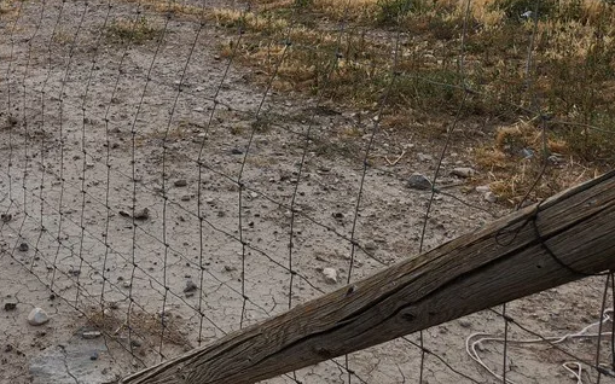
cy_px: 36
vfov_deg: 25.5
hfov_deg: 38.1
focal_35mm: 49
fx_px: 821
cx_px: 54
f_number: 1.8
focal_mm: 5.4
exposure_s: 1/803
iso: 20
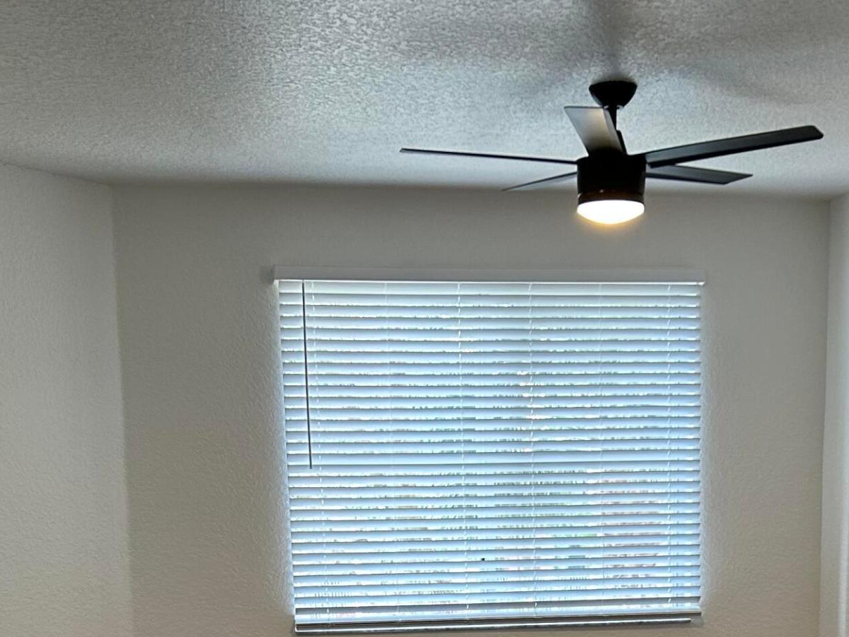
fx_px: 1521
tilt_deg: -9.1
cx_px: 487
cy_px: 725
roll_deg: +0.8
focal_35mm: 62
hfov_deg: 31.1
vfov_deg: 22.2
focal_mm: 5.7
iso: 125
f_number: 1.5
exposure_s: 1/120
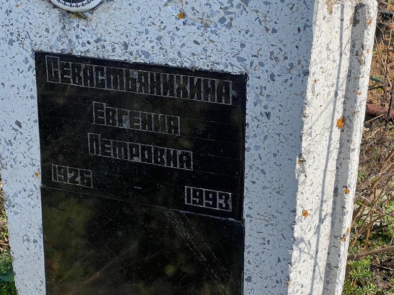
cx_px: 197
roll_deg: -0.3
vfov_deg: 19.1
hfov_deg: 25.3
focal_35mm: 77
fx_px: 876
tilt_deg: -27.4
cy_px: 148
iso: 32
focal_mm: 9
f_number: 2.8
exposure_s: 1/281
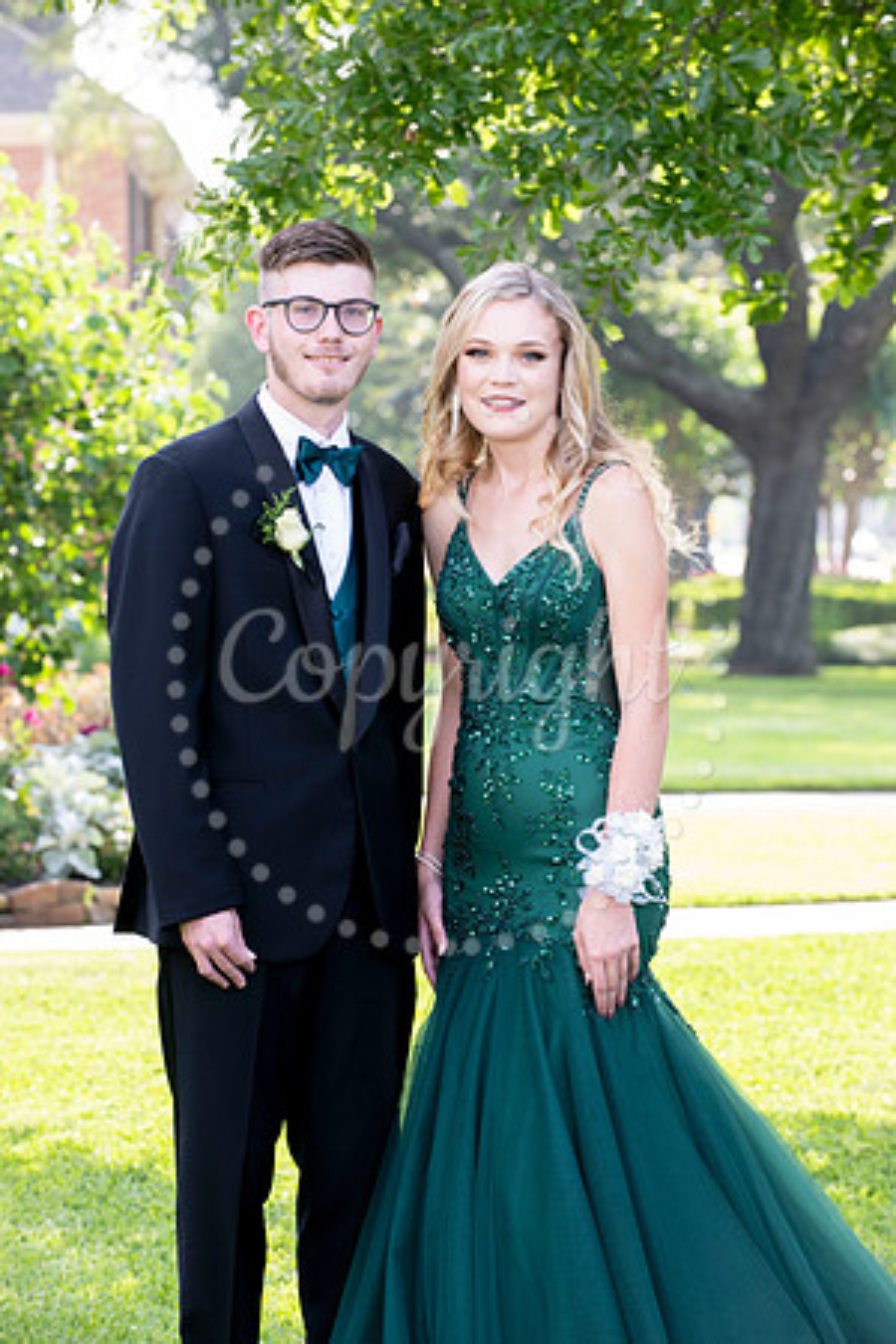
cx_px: 448
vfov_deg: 14.7
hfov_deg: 9.8
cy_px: 672
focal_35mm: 140
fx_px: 5226
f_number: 7.1
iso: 250
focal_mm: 140
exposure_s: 1/60
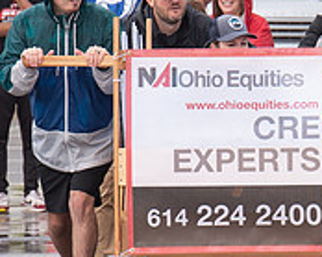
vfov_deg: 1.4
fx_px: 10849
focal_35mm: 1139
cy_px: 220
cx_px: 326
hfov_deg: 1.7
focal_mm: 200
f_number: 7.1
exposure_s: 1/500
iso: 400
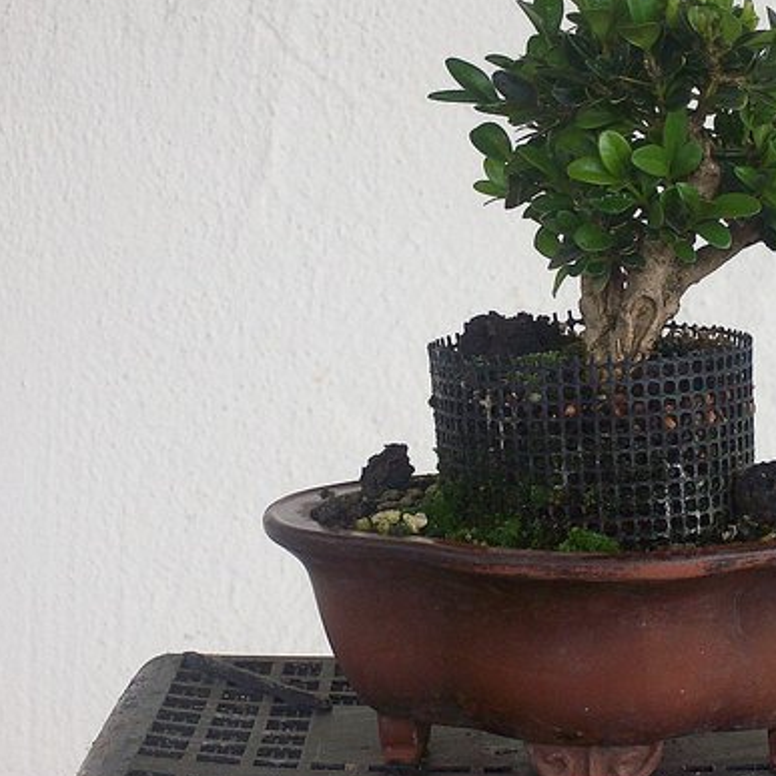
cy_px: 354
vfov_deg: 14.6
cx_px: 560
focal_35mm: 119
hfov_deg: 14.6
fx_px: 3018
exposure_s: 1/67
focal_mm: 14.3
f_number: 4.3
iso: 160
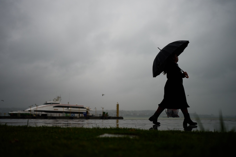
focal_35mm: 35
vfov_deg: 37.8
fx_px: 229
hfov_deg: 54.4
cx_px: 118
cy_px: 78
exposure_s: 1/4000
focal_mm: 35
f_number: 1.4
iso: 100
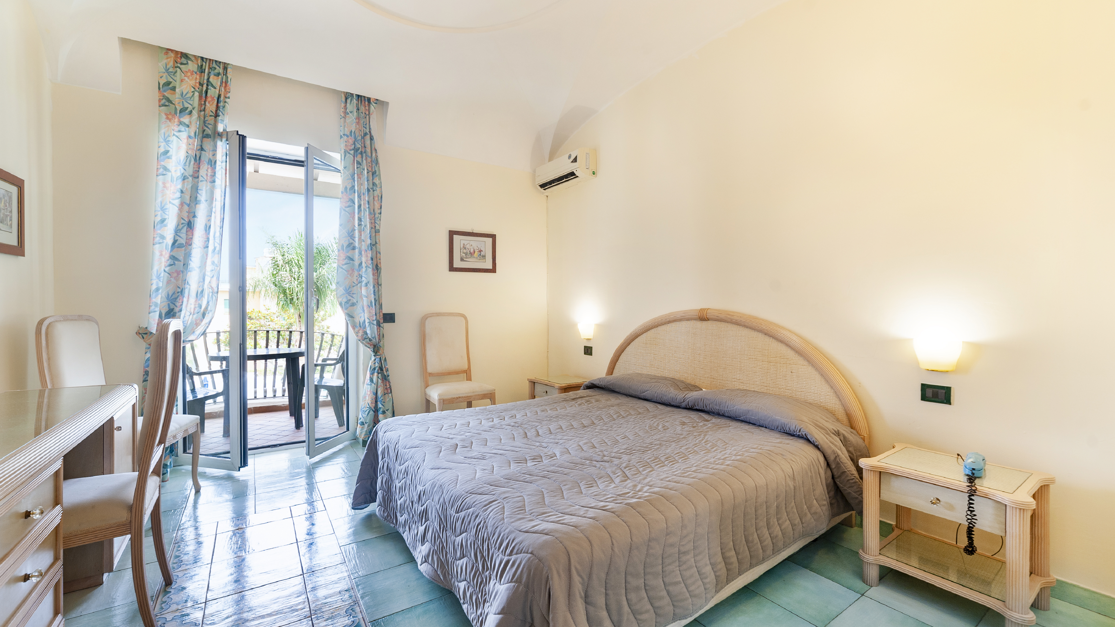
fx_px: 443
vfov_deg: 70.3
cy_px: 344
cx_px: 563
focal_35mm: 15
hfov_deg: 103.0
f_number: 8
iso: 200
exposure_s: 1/13
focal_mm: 14
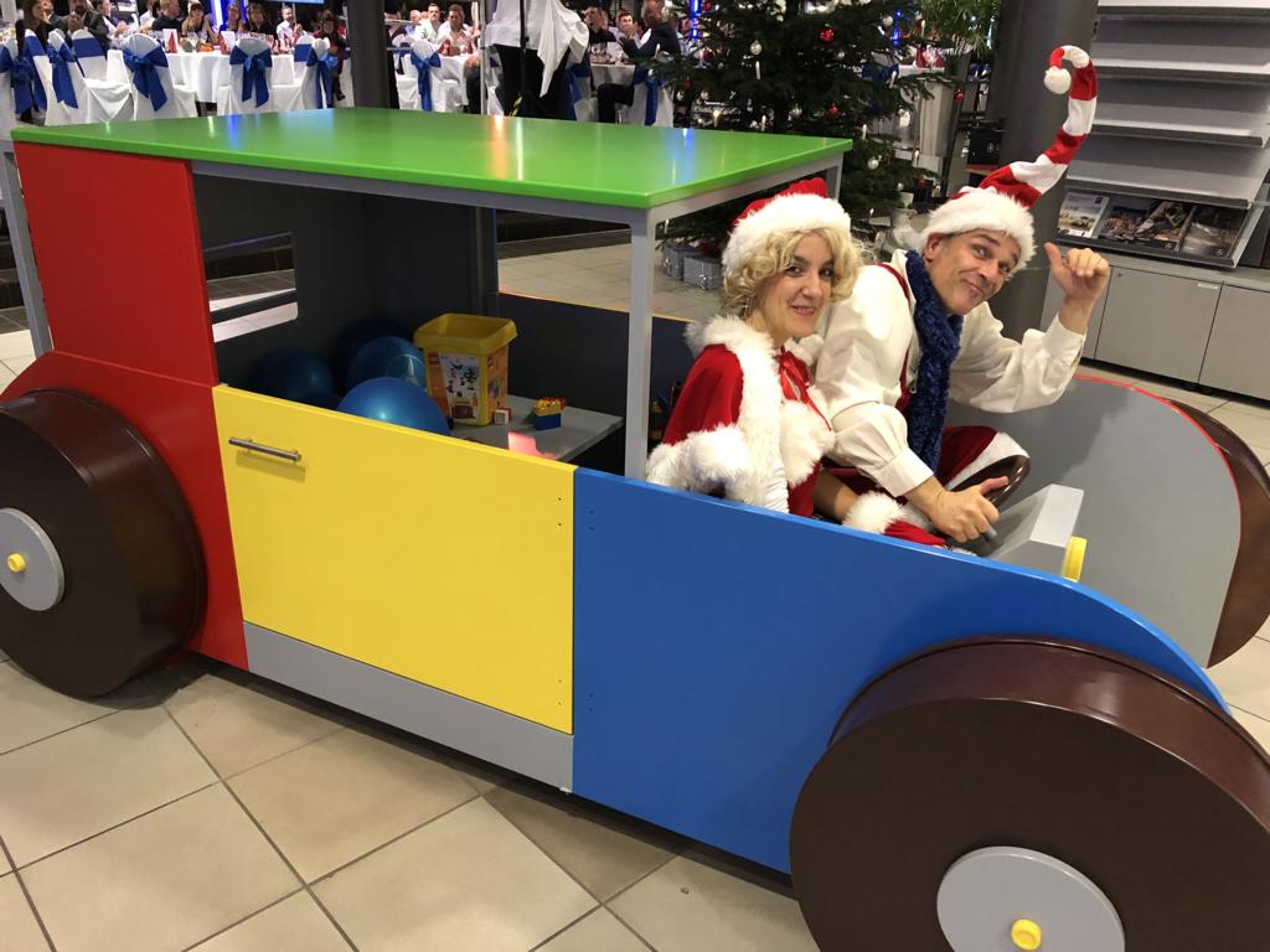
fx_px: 1027
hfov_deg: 63.4
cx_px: 635
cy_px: 476
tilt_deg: -21.5
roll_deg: -0.9
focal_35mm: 28
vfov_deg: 49.7
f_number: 1.8
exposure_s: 1/8
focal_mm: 3.99
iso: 80
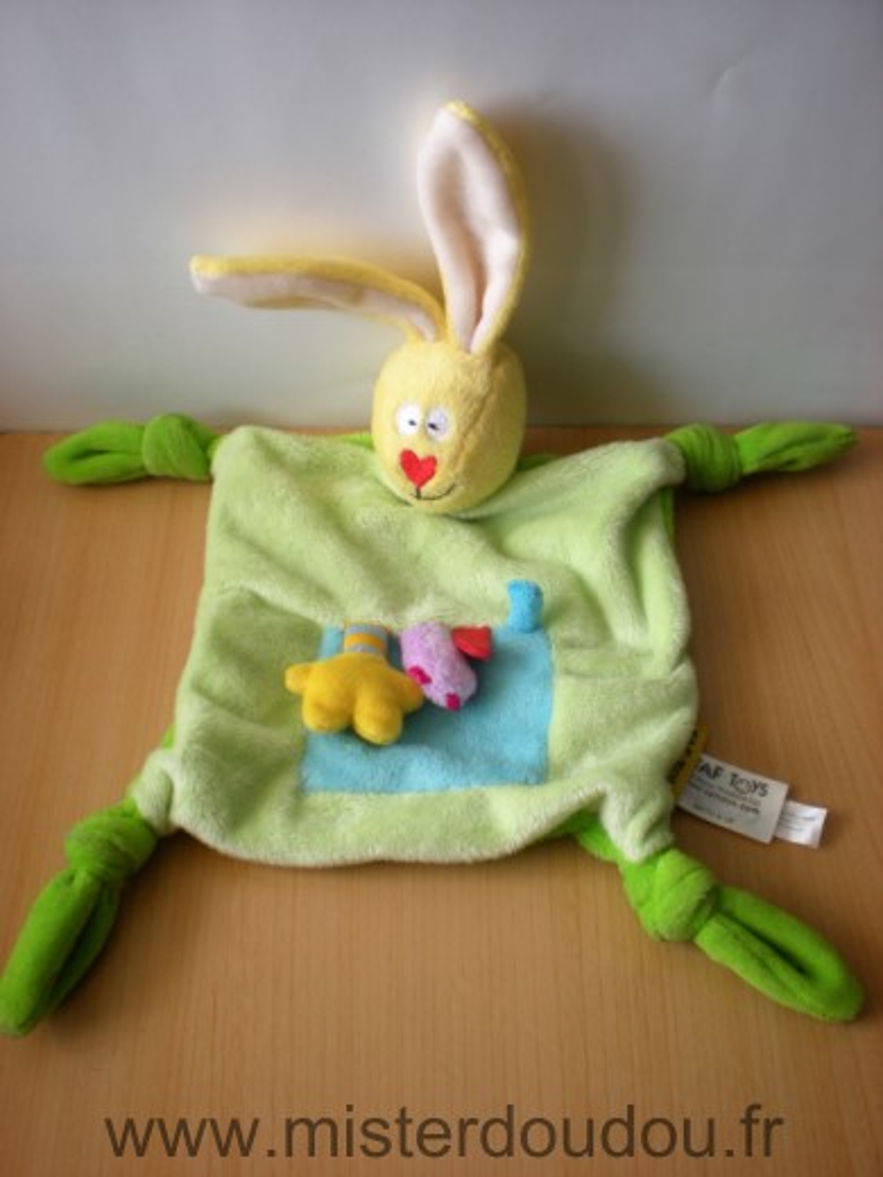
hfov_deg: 37.7
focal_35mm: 38
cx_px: 442
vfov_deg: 49.0
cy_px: 588
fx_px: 1292
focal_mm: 6.3
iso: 67
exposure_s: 1/60
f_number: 3.1
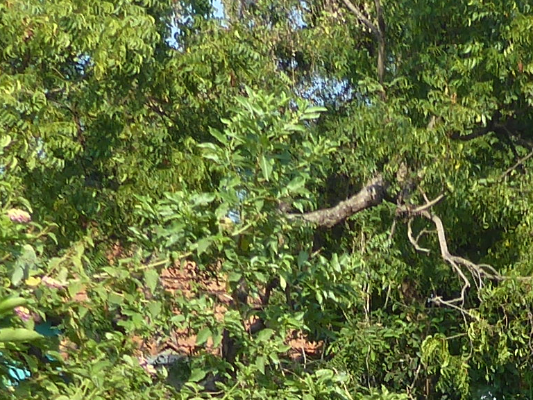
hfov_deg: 13.0
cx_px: 480
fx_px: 2325
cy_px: 689
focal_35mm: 151
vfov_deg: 9.4
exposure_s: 1/320
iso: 80
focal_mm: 5
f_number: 3.5
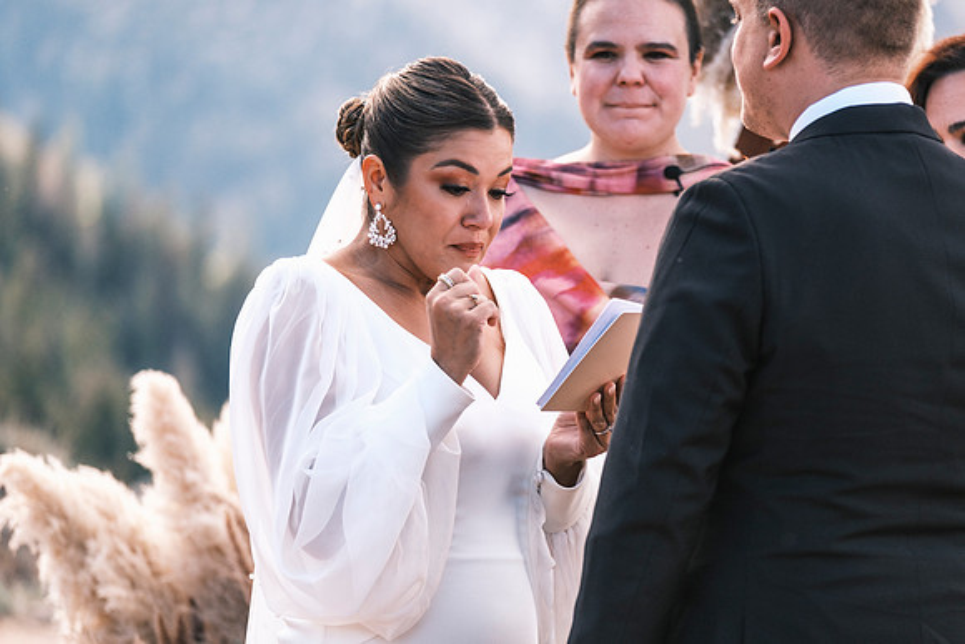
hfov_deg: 8.6
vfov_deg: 5.8
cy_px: 322
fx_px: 6398
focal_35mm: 239
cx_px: 570
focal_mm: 134.4
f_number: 2.8
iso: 400
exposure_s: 1/900
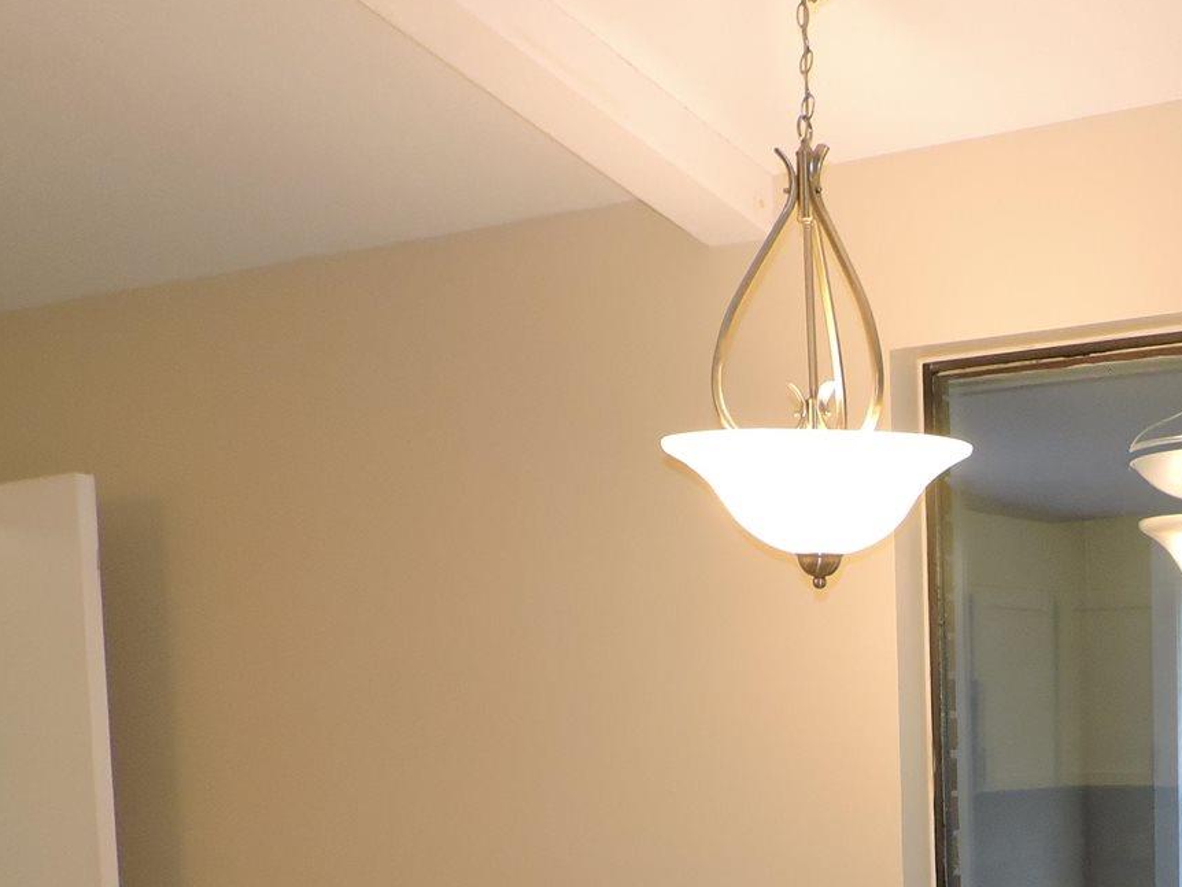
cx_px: 1115
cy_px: 934
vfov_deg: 24.3
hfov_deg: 31.8
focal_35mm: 57
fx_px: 1947
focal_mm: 4.3
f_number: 3
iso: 250
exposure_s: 1/40
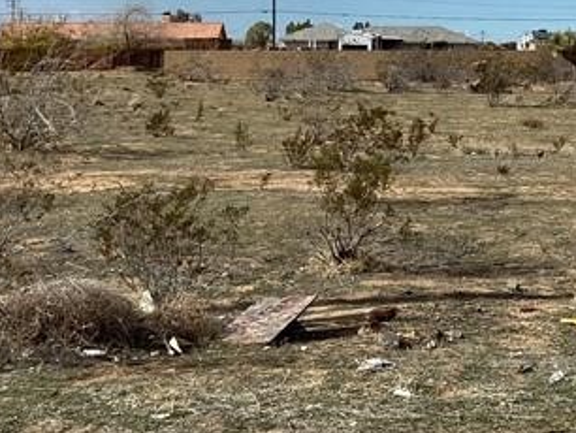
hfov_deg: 22.3
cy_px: 15
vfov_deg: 16.7
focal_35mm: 87
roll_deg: +0.3
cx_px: 433
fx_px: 1449
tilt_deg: +1.9
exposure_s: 1/4808
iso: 32
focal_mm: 4.25
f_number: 1.8
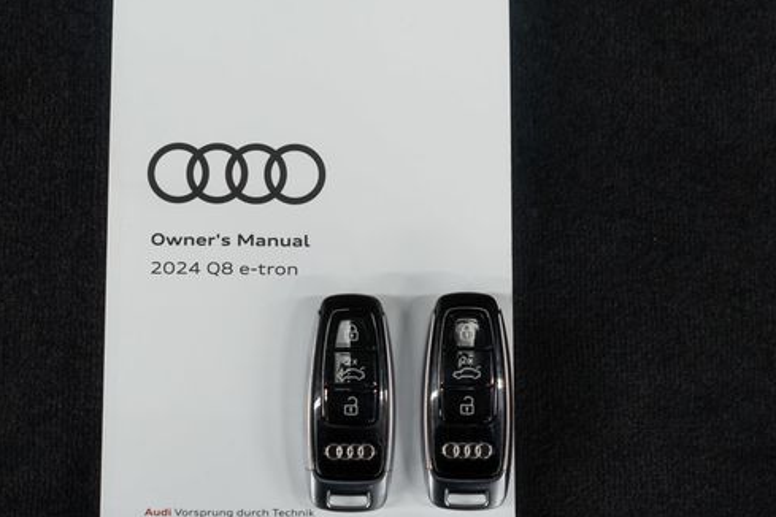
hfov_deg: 36.2
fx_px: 1185
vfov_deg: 24.6
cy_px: 277
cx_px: 324
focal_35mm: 55
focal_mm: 28
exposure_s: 1/40
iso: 250
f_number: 3.2
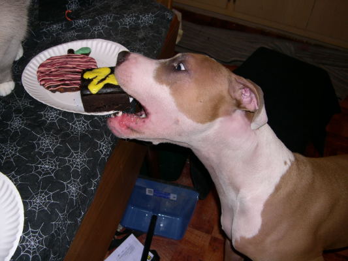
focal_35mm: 38
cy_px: 130
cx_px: 174
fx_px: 382
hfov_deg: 49.0
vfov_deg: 37.7
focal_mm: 8
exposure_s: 1/60
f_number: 2.8
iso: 100
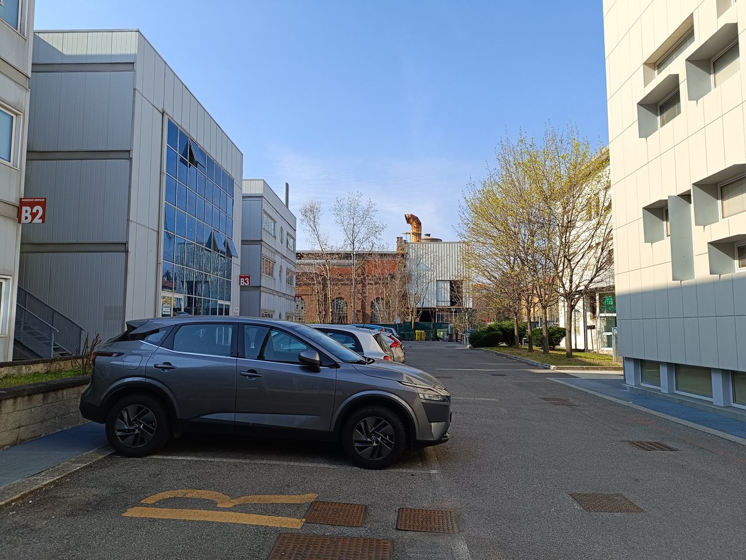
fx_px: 517
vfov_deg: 56.8
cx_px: 373
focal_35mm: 24
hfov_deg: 71.6
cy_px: 280
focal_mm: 5.59
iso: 57
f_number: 1.88
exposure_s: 1/1290
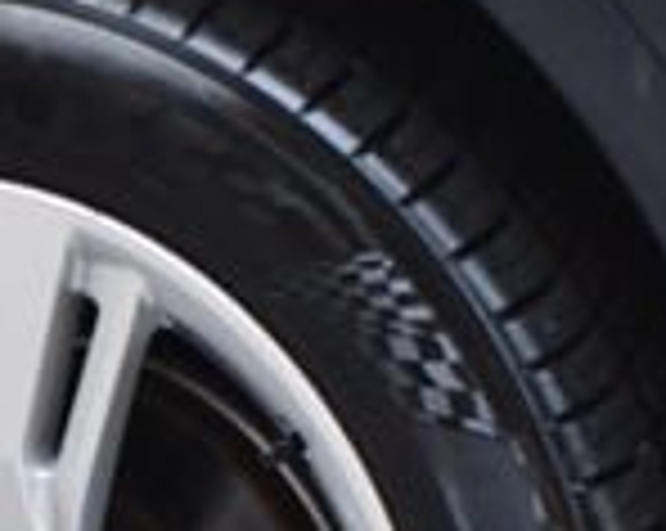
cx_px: -86
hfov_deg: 2.8
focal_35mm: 681
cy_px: 608
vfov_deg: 2.3
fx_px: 13406
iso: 900
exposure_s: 1/125
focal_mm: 112
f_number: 4.8
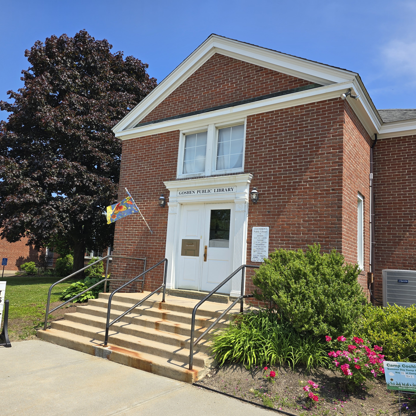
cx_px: 170
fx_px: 381
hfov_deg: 56.9
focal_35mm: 28
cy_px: 213
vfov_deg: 57.3
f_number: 1.7
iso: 12
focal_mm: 6.3
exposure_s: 1/765
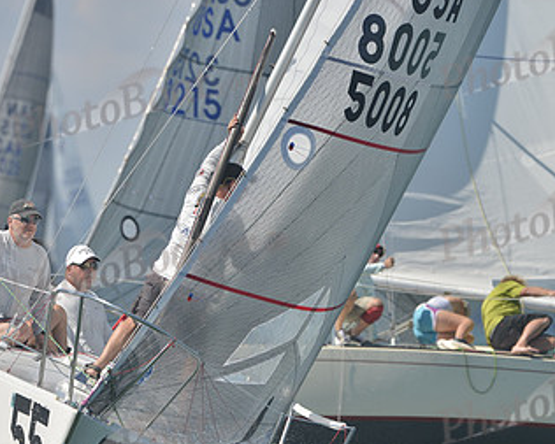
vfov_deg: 2.2
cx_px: 350
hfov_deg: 2.8
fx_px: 11337
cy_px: 333
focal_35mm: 690
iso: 200
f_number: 7.1
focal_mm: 400
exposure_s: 1/1000
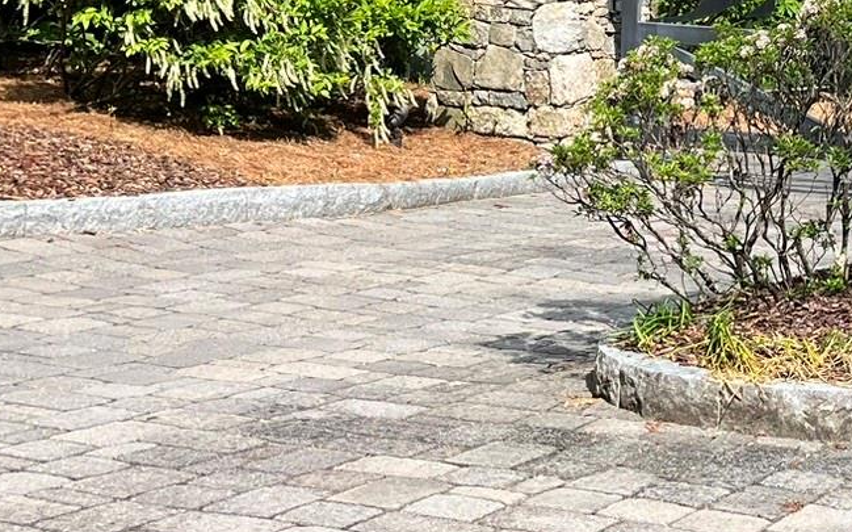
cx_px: 953
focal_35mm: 87
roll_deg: -1.5
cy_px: -127
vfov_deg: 14.5
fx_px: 2019
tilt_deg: -0.7
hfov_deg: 22.4
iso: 50
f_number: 1.6
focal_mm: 5.1
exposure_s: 1/1441
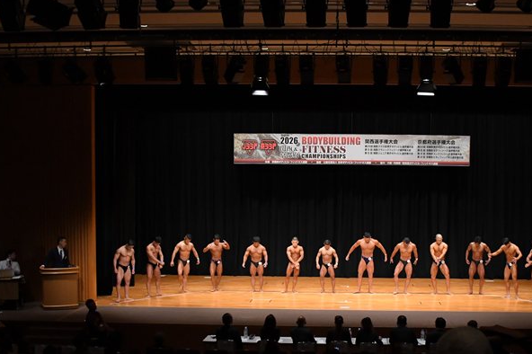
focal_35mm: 55
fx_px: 812
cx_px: 338
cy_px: 228
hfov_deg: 36.0
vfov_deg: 24.5
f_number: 5.6
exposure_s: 1/400
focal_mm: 28
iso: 4000
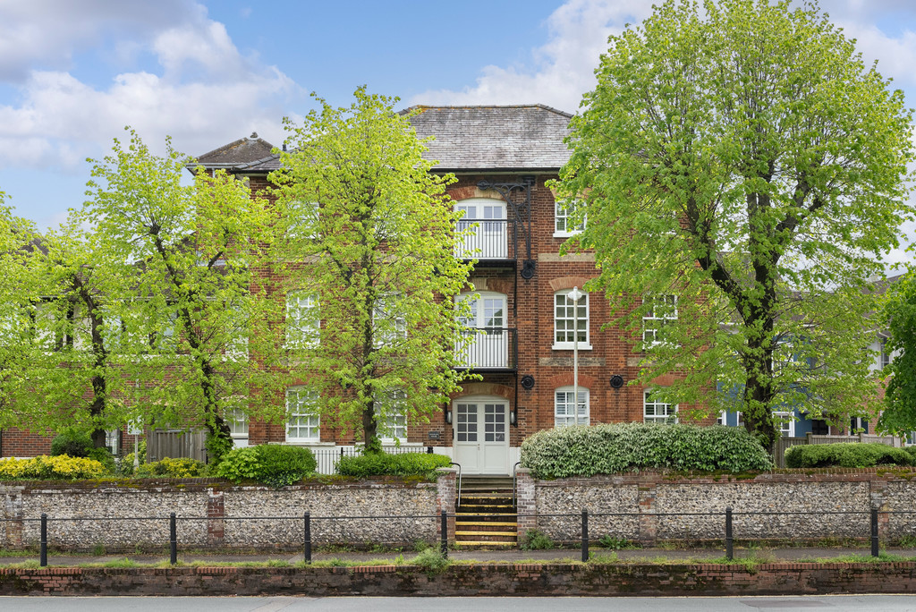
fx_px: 891
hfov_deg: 54.4
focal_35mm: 35
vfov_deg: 37.9
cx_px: 458
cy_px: 306
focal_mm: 35
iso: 1250
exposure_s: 1/1000
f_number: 7.1
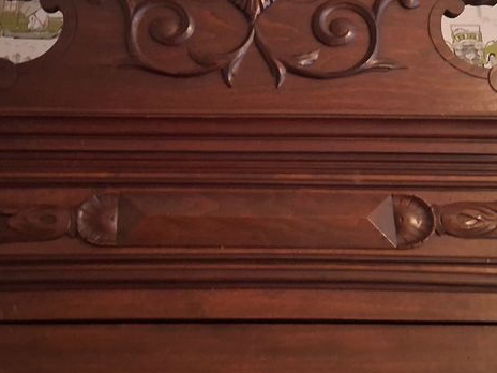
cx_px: 222
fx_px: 804
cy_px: 102
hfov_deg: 34.3
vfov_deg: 25.8
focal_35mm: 56
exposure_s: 1/24
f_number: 1.8
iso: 1250
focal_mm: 3.98
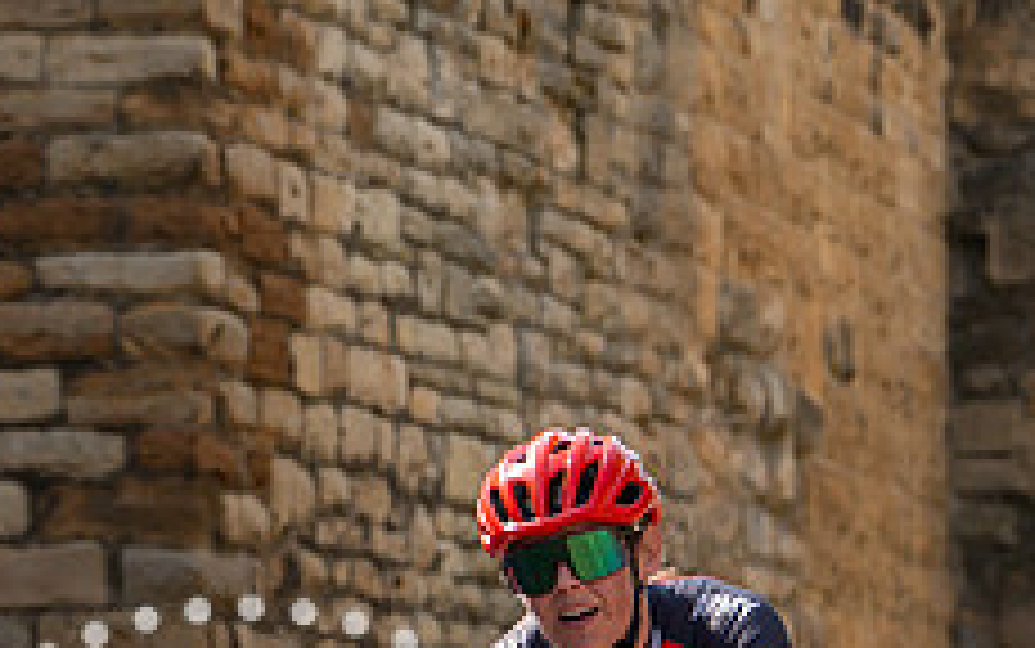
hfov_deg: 5.8
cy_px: 450
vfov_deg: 3.6
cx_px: 630
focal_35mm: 365
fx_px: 10301
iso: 200
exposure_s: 1/1000
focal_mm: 102
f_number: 4.5
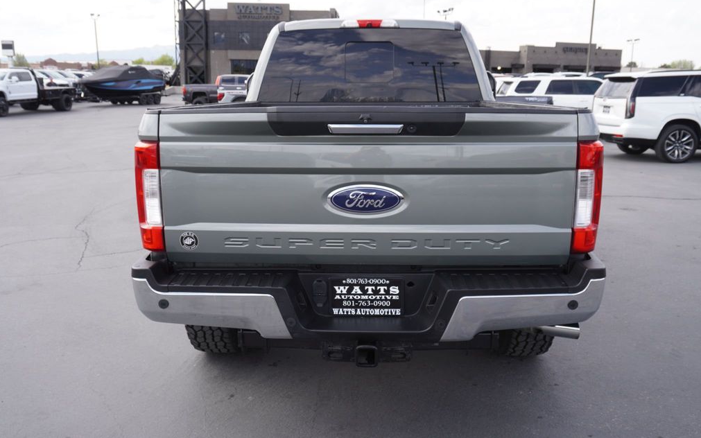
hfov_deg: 61.2
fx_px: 592
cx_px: 350
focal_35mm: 31
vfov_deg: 40.6
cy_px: 206
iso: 100
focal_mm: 20
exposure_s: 1/125
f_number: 5.6
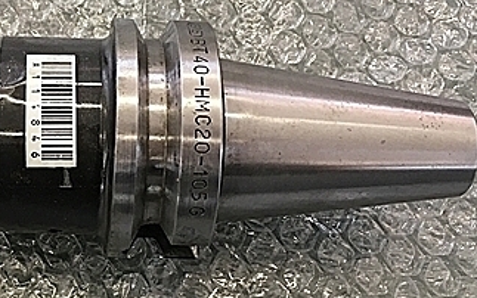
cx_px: 64
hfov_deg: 32.1
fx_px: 793
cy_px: 115
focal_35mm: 61
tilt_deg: -71.2
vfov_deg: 21.3
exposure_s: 1/30
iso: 32
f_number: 2.2
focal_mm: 4.15
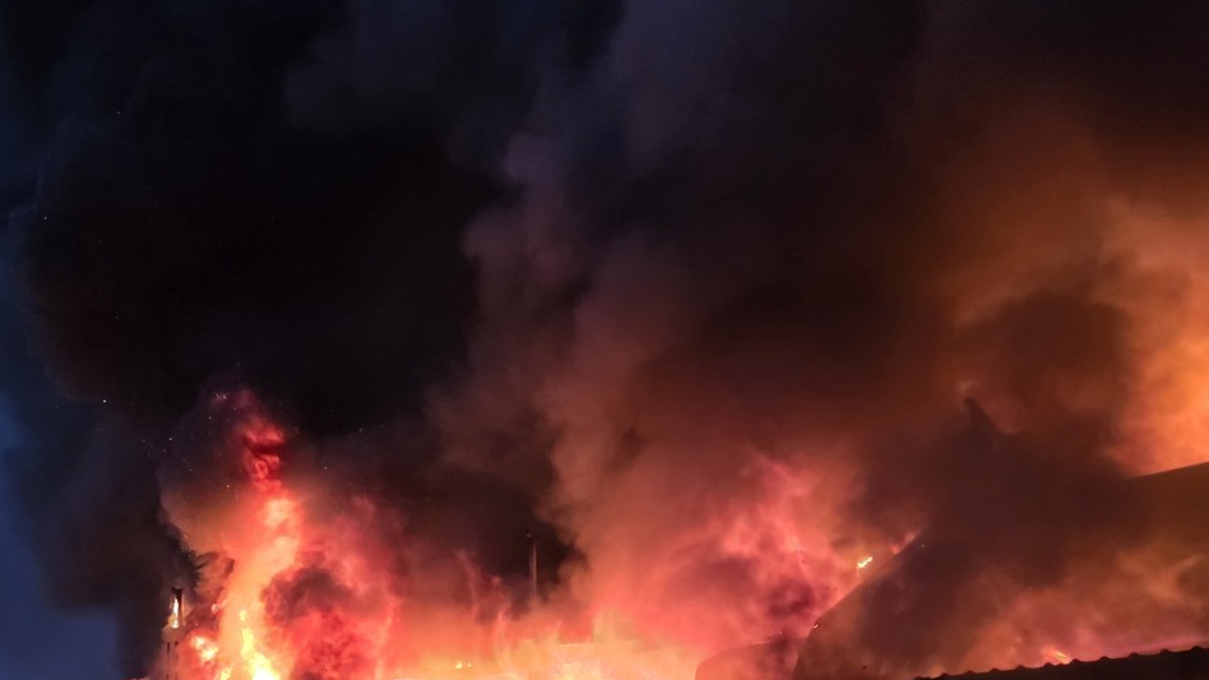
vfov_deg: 30.7
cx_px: 427
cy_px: 598
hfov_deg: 53.2
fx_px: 1186
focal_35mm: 37
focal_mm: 6.3
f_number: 1.7
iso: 1250
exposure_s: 1/120
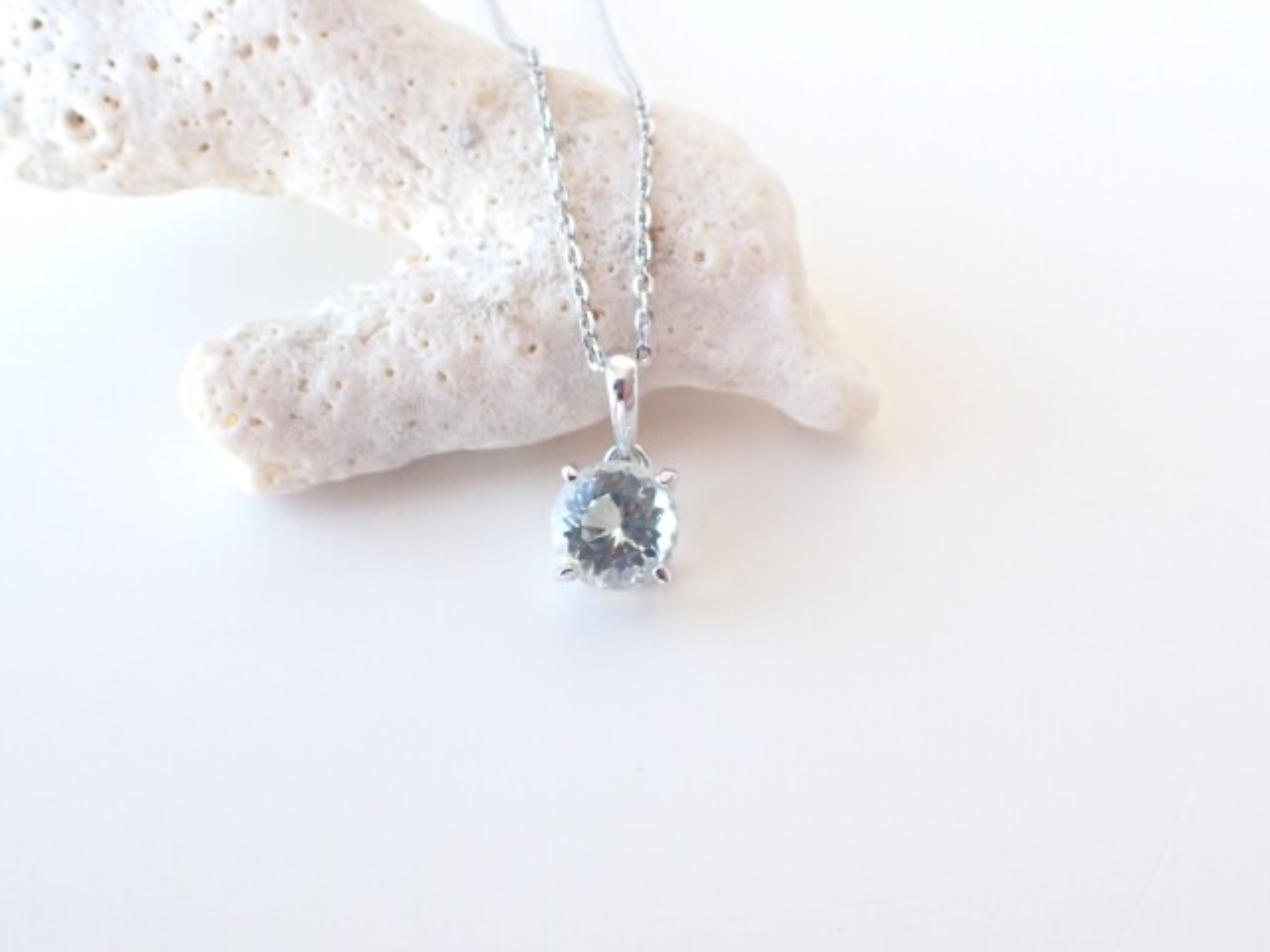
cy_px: 476
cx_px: 635
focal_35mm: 30
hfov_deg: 60.0
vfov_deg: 46.8
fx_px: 1101
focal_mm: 5.4
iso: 640
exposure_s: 1/125
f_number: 3.2
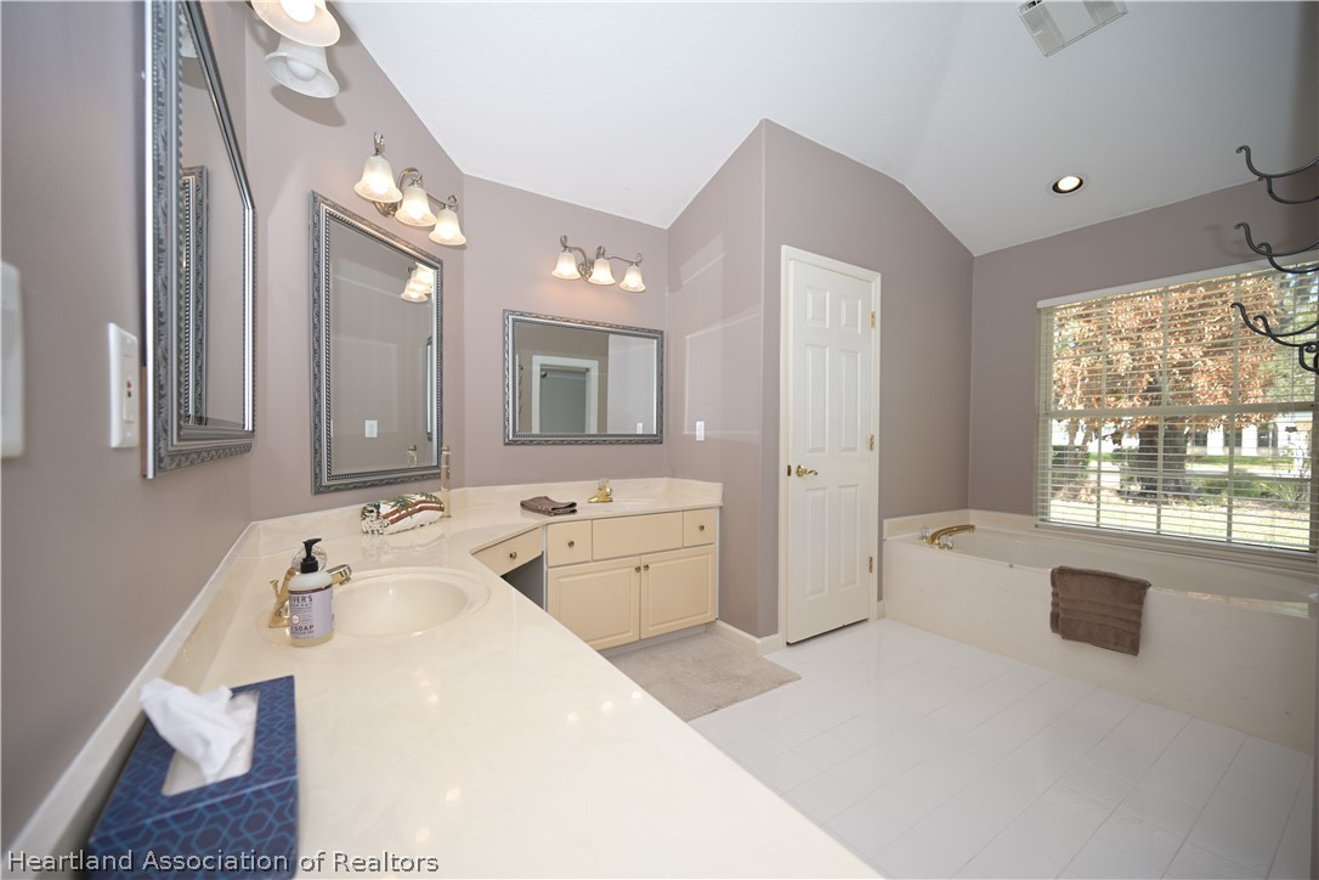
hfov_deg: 104.3
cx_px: 660
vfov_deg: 81.2
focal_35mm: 14
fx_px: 513
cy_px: 440
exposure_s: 1/60
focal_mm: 14
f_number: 4
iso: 64
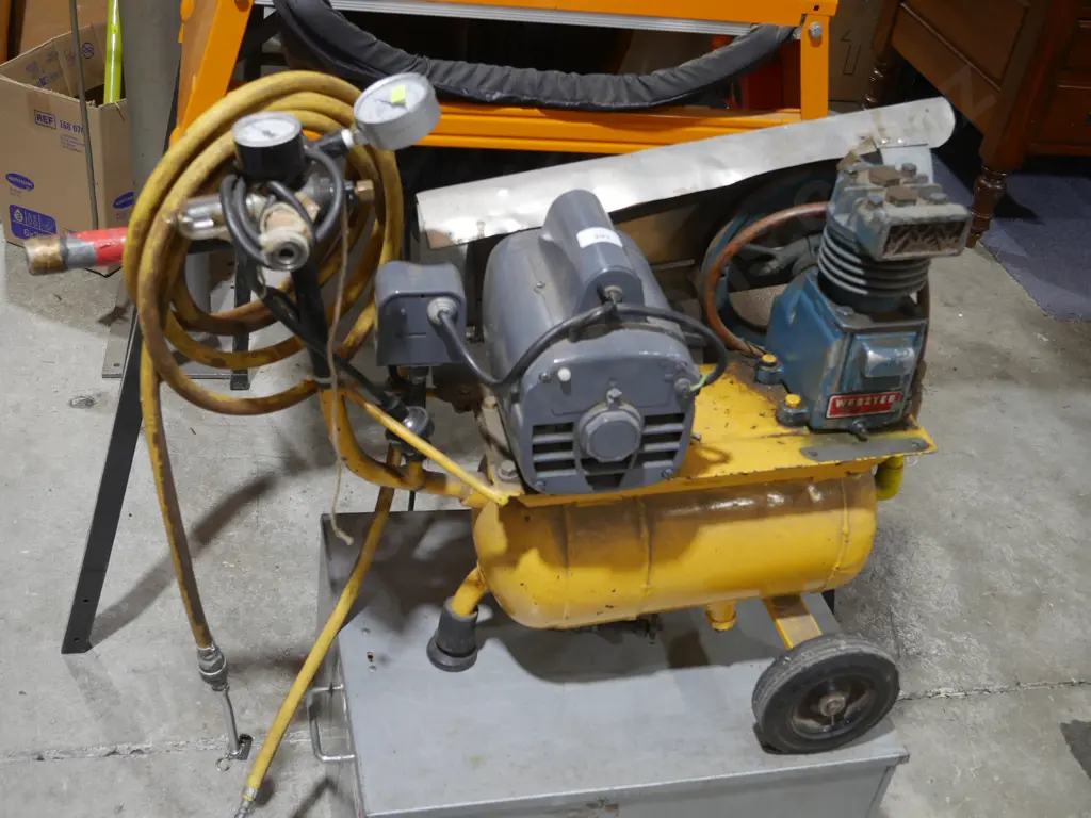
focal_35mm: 42
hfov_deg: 44.8
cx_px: 546
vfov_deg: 34.3
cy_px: 409
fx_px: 1324
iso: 500
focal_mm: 21
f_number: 4.6
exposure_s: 1/60
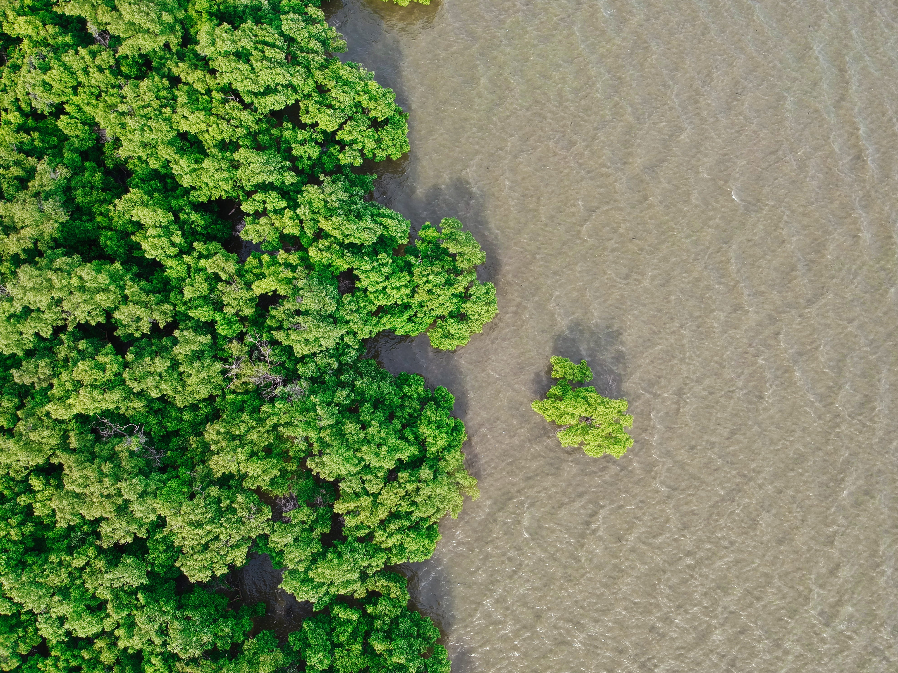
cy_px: 336
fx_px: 649
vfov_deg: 54.9
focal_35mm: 25
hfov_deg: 69.4
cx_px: 449
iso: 100
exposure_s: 1/200
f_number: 2.6
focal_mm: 4.5
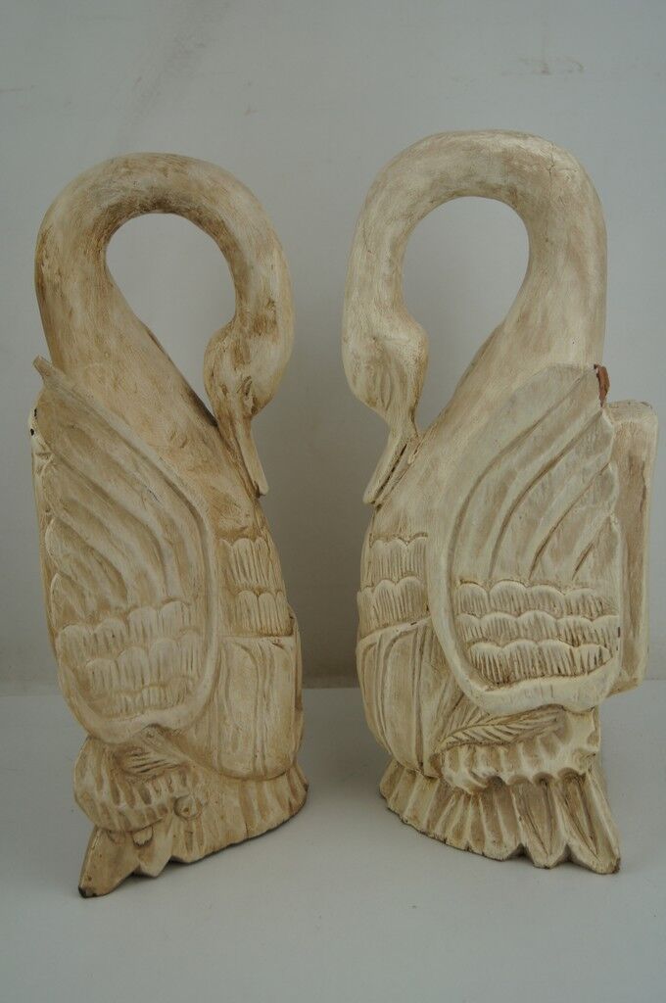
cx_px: 333
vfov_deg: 33.4
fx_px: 1669
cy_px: 502
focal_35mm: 60
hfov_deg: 22.6
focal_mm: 40
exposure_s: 1/160
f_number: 5
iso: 125
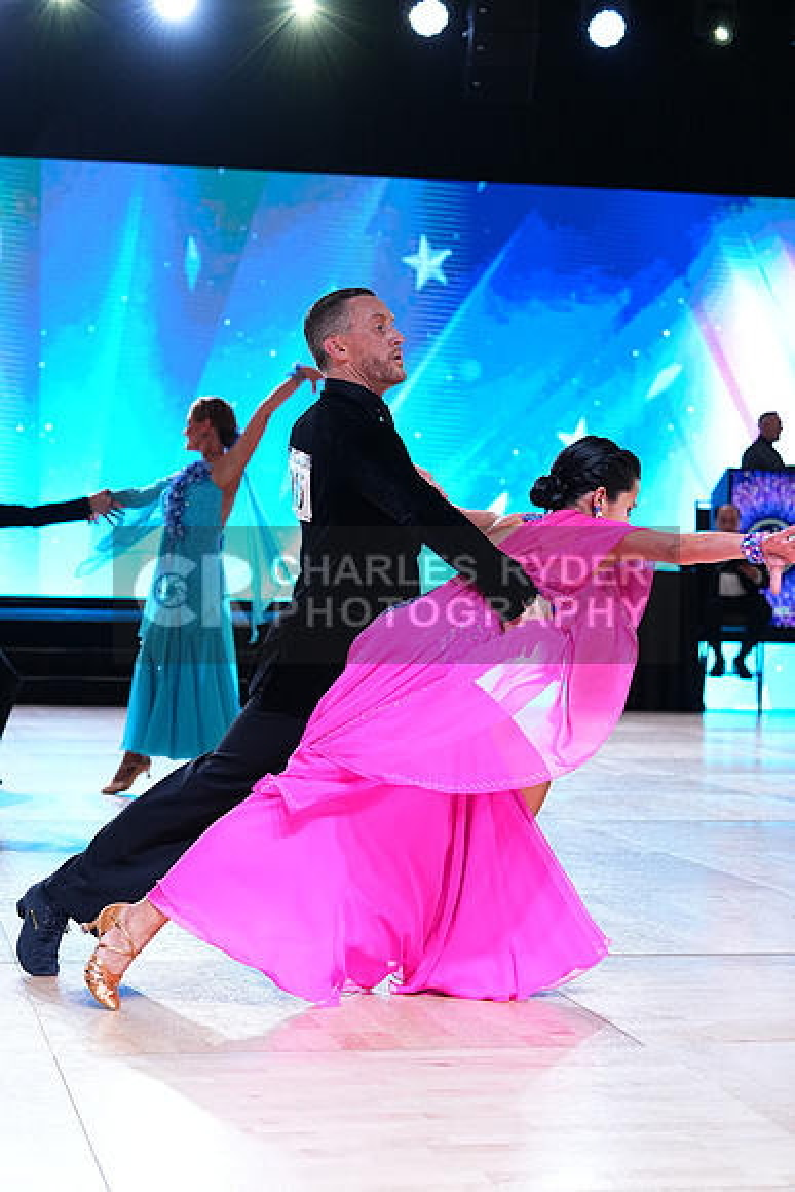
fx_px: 2450
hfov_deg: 18.4
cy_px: 596
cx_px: 398
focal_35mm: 74
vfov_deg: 27.3
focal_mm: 74
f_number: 4
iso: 1600
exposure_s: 1/400
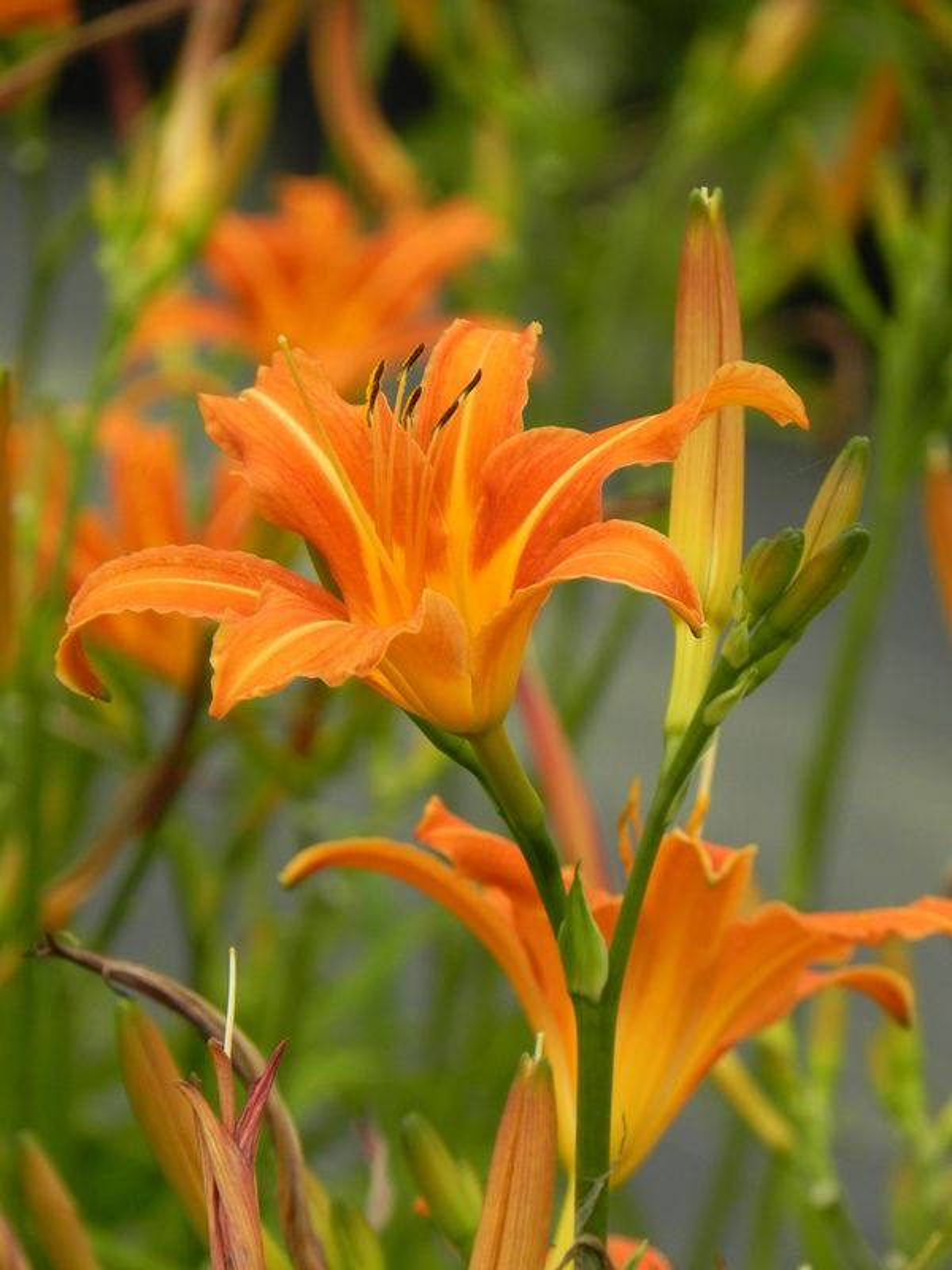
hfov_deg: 3.9
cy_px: 635
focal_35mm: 377
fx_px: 13824
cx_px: 476
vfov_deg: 5.3
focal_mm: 67.2
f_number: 5
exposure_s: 1/500
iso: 160
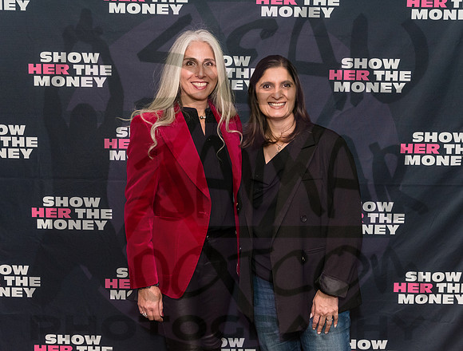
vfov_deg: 33.8
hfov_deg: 43.6
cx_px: 237
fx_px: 578
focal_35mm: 43
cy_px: 161
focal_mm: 36
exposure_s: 1/200
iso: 3200
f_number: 3.5
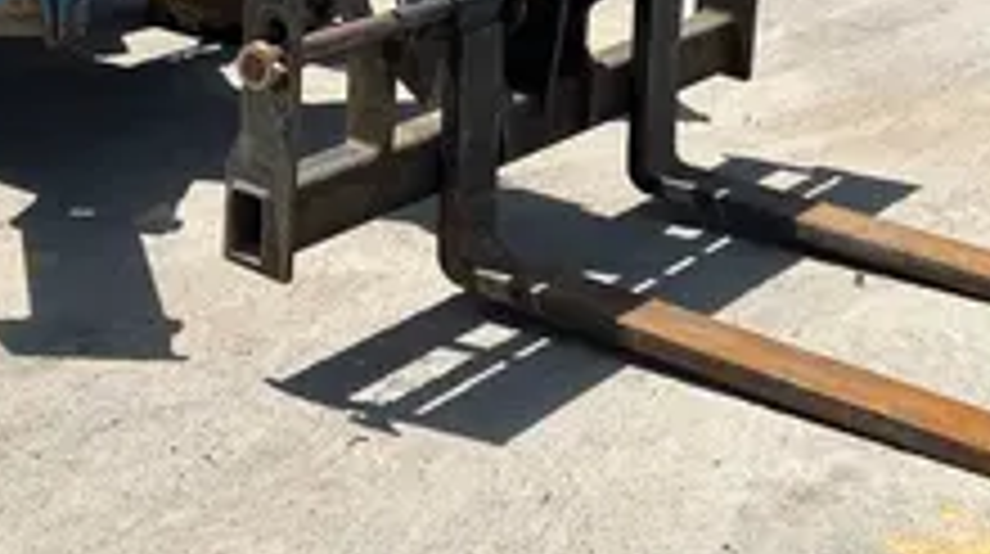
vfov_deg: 16.0
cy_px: -164
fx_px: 1861
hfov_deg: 29.5
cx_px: 306
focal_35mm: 71
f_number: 1.5
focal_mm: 5.7
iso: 50
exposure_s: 1/3077
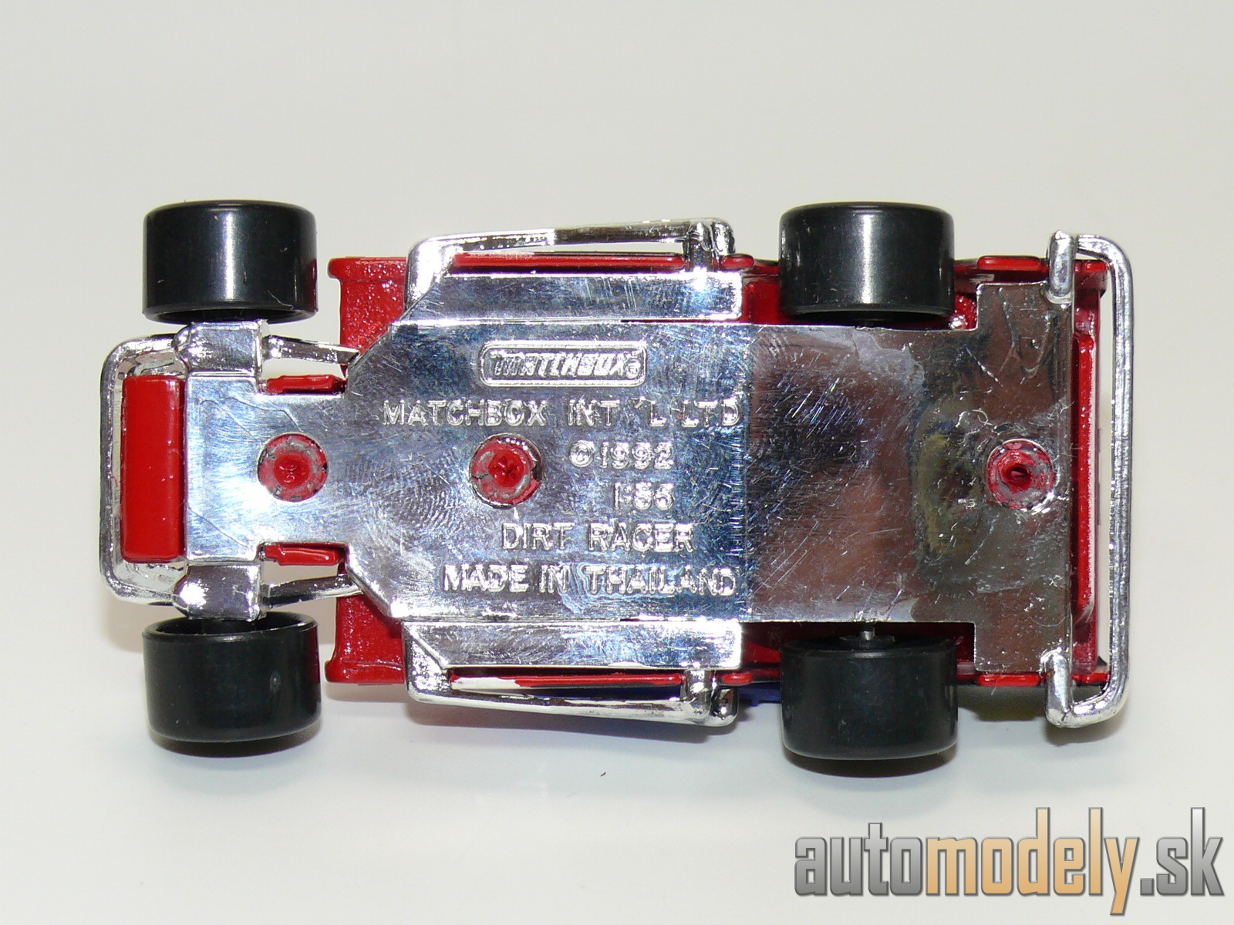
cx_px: 617
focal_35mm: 103
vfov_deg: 14.4
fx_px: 3672
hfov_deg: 19.1
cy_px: 462
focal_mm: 13.6
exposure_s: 1/30
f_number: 4
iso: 100
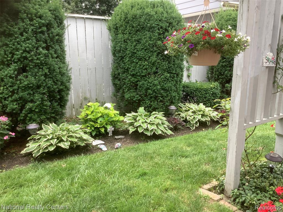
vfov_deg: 45.4
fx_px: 253
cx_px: 142
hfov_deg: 58.4
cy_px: 106
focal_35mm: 31
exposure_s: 1/120
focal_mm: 3.3
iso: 32
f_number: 2.4
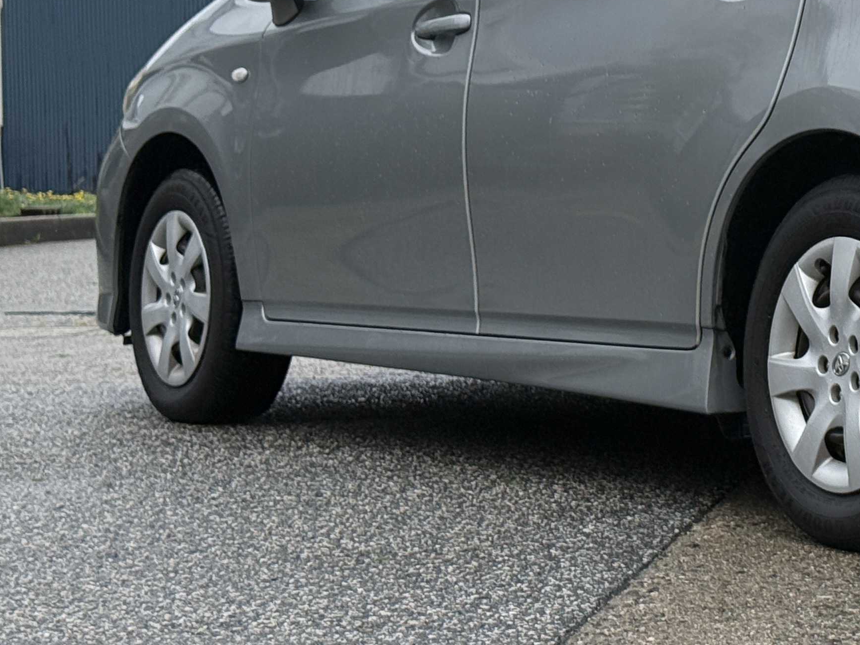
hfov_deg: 16.9
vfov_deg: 13.1
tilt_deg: +1.0
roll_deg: +1.4
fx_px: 2783
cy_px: 53
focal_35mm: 112
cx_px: 978
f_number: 1.78
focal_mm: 6.76
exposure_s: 1/1795
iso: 80
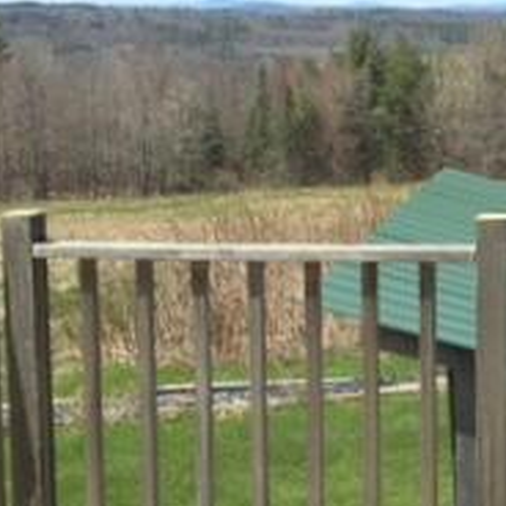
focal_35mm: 89
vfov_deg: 19.5
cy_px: 217
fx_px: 1472
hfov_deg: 19.0
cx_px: 509
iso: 25
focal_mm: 4.15
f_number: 2.2
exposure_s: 1/1183
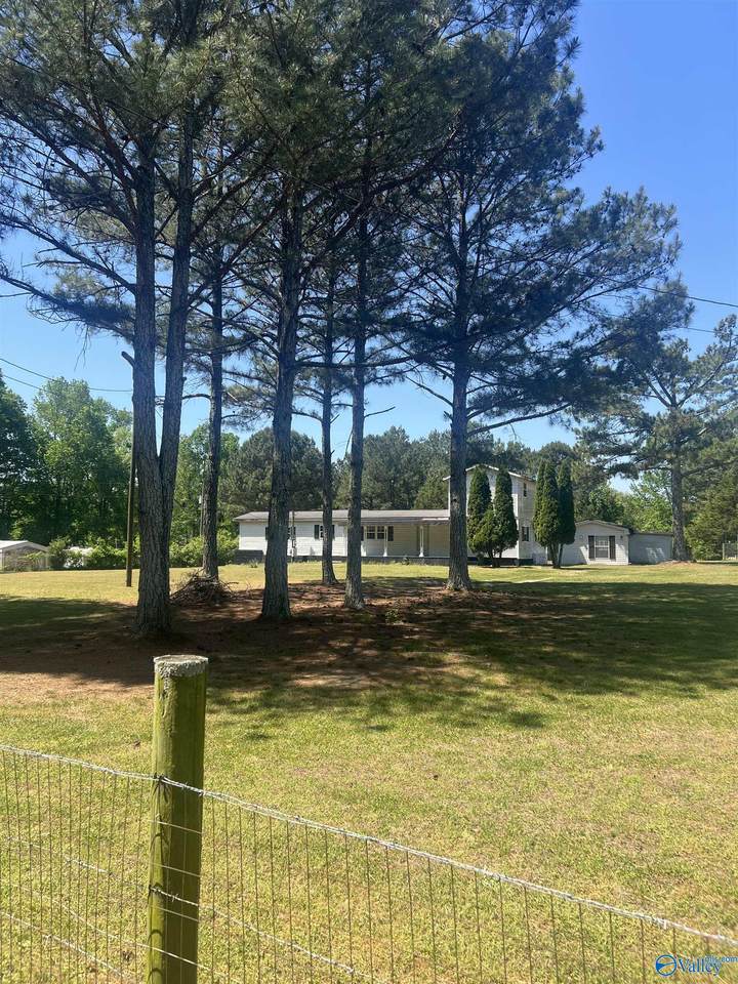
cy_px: 492
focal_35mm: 26
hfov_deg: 53.1
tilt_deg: +4.1
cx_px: 369
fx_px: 739
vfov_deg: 67.3
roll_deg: -0.5
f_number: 1.5
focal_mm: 5.7
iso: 50
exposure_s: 1/1838
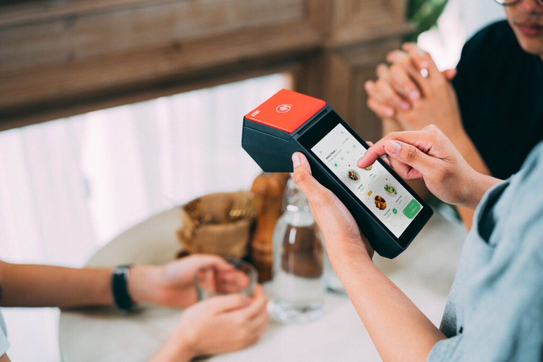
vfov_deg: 24.6
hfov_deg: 36.2
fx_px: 830
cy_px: 181
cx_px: 272
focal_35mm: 55
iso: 320
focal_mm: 55
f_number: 2.8
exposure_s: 1/100
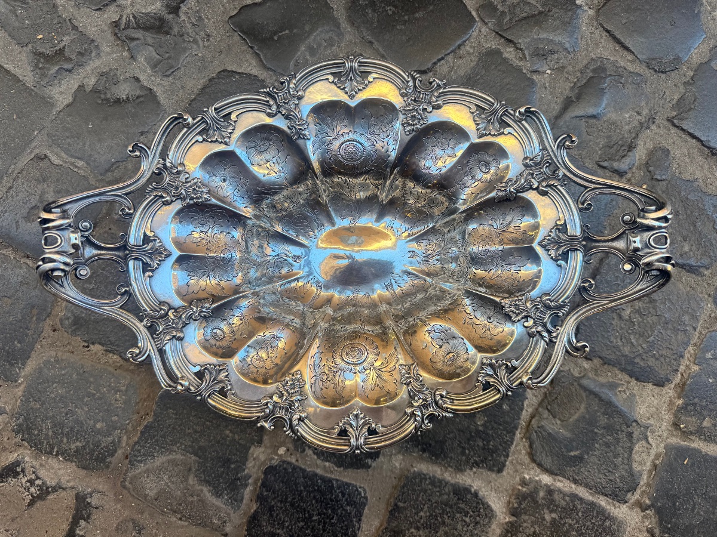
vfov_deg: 56.8
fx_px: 497
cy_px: 268
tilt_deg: -85.9
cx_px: 358
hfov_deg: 71.6
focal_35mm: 24
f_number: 1.78
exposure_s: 1/230
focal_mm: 6.76
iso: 64
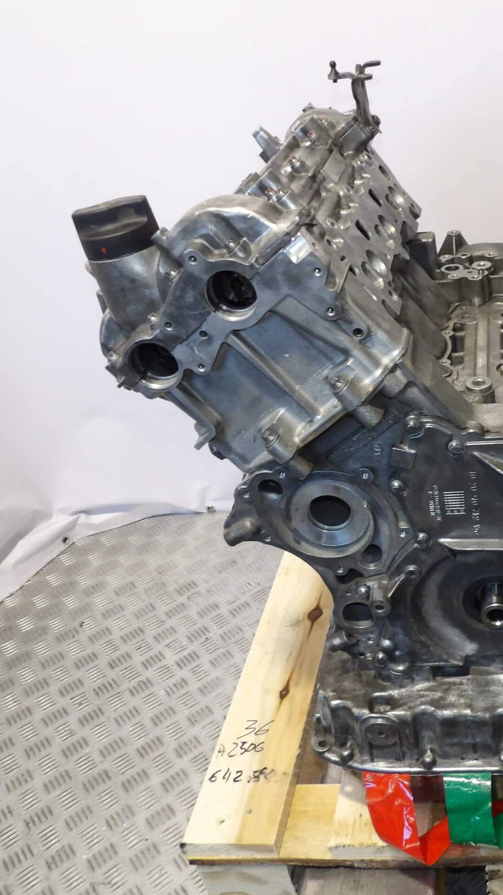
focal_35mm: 35
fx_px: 830
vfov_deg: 56.6
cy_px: 449
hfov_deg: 32.2
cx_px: 443
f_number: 3.2
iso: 200
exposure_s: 1/33
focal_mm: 4.3
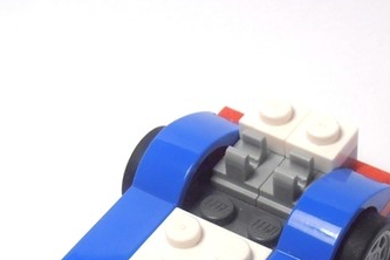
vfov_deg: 12.9
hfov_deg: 19.4
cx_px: 317
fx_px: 1127
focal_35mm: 104
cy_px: 306
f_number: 3.9
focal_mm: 6.61
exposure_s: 1/80
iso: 80
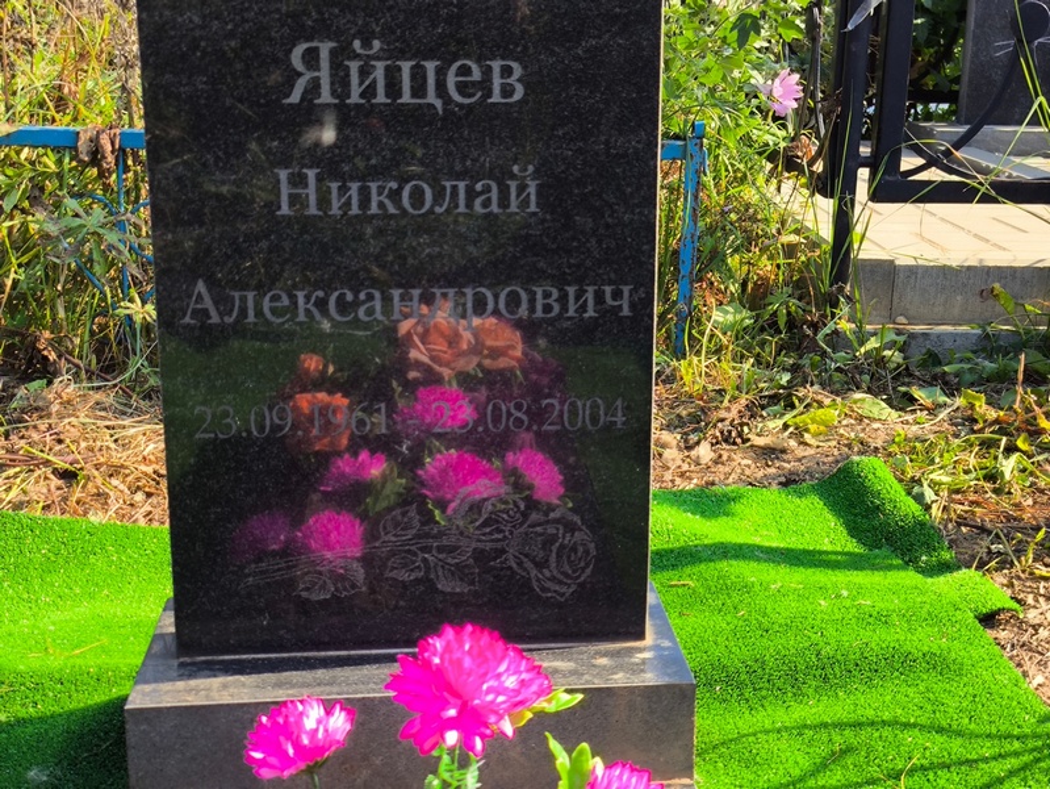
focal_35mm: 50
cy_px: 394
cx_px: 525
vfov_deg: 29.1
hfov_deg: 38.2
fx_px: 1517
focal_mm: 4.71
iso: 50
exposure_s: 1/477
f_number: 1.7
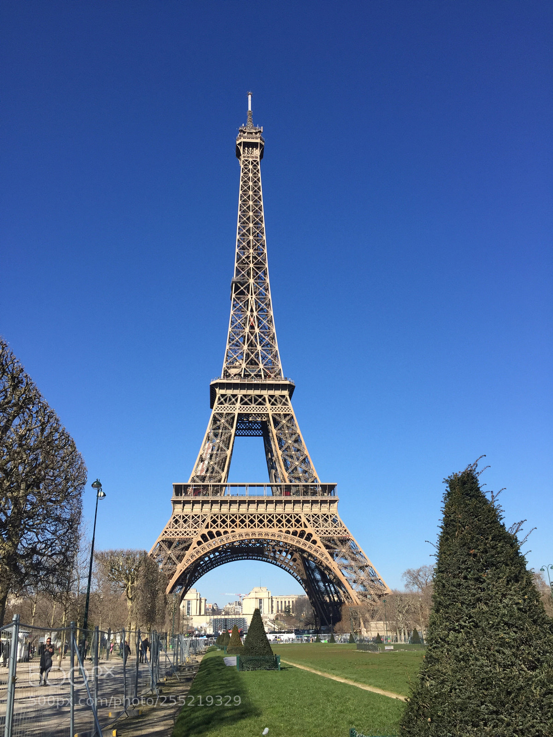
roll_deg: +0.6
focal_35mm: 29
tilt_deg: +24.0
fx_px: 618
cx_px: 276
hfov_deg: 48.2
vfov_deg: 61.7
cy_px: 368
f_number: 2.2
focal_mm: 4.15
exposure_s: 1/1883
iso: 32
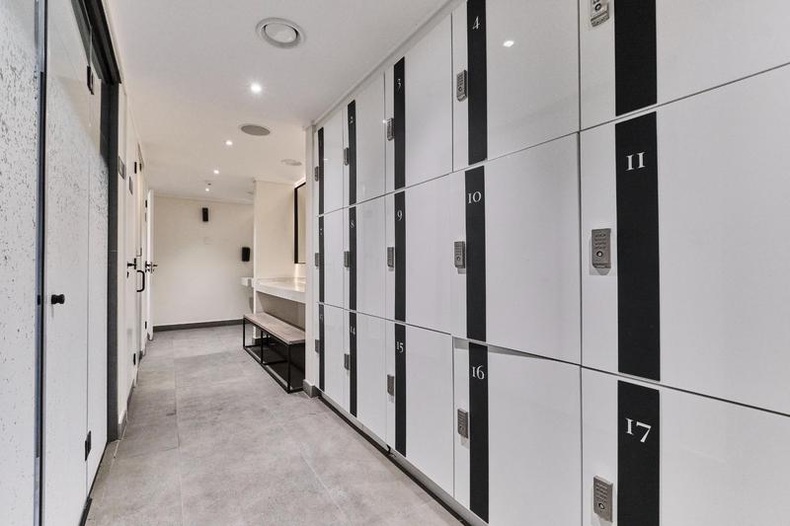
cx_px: 395
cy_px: 263
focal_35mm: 15
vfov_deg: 77.3
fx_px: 329
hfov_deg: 100.4
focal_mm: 10
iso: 800
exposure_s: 1/25
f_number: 8
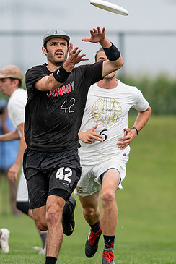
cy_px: 139
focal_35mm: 1022
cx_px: 96
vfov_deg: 2.0
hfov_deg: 1.3
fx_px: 7480
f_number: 2.8
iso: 180
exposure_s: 1/3200
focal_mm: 300
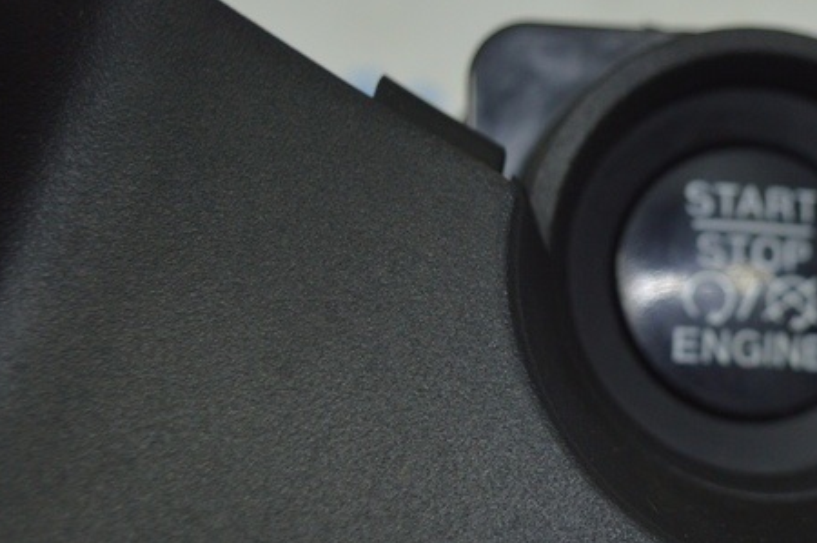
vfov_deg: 14.8
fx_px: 2089
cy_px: 237
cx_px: 677
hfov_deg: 21.8
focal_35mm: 92
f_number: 4
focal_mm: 27
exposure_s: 1/80
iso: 400
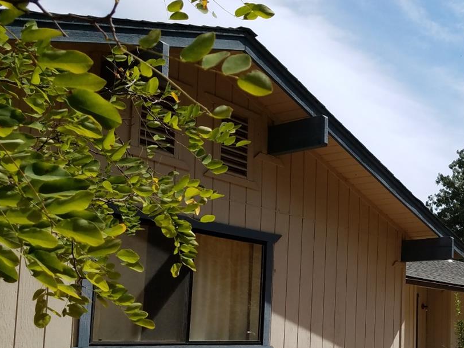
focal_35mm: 48
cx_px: 370
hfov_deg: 38.2
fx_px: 643
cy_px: 275
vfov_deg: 29.6
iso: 50
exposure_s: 1/3240
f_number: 1.7
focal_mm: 4.2
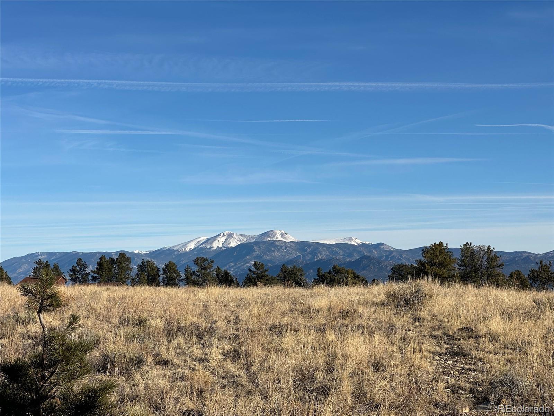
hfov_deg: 25.3
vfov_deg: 19.1
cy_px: 208
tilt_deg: +3.8
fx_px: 1232
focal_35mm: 77
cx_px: 277
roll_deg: +1.7
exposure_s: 1/1064
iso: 32
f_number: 2.8
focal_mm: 9
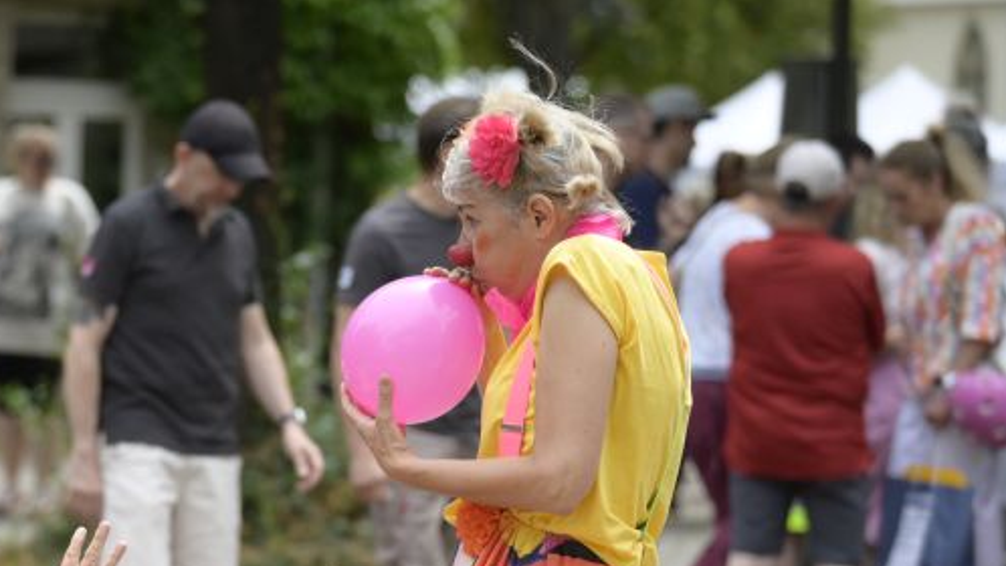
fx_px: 4934
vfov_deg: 6.6
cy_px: 437
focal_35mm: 185
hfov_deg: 11.6
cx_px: 244
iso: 1000
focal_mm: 110
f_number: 3.2
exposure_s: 1/8000
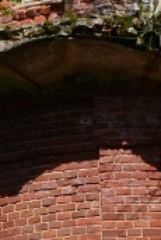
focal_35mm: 401
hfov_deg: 3.4
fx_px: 2684
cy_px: 356
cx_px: 121
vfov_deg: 5.1
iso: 800
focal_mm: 50
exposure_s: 1/640
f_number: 13
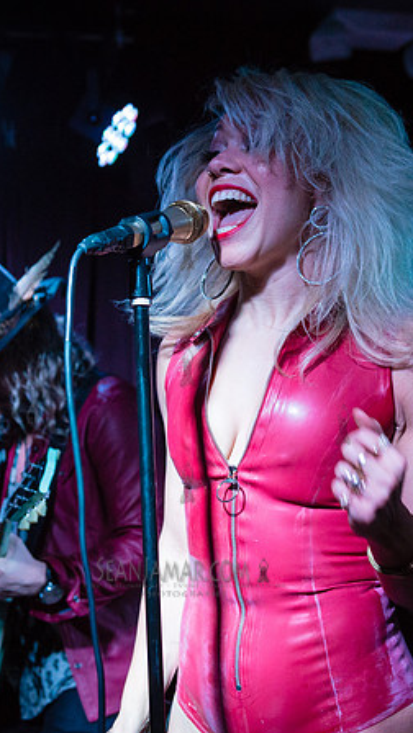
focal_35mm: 60
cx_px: 183
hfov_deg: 20.0
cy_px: 366
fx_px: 1168
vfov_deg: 34.9
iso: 4000
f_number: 3.5
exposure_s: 1/160
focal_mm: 38
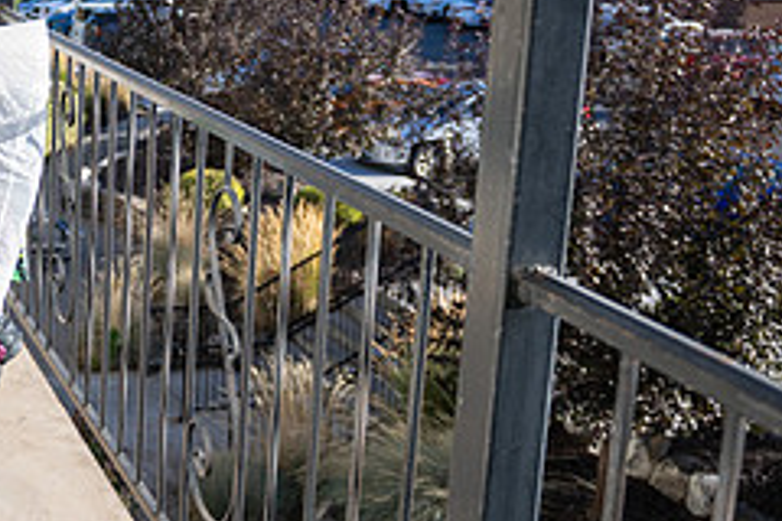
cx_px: 7
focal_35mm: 58
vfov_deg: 23.2
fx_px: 1260
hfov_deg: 31.9
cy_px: 135
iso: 200
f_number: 2.8
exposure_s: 1/2000
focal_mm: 24
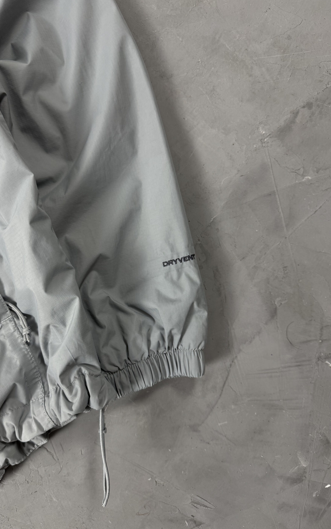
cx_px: 132
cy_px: 268
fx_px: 375
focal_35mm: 26
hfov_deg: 47.3
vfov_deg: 70.4
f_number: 1.78
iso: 125
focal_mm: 6.76
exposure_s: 1/60
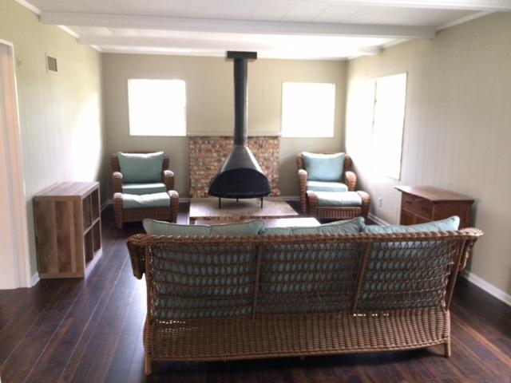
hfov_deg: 61.7
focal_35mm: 29
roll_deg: +1.4
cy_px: 192
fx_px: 428
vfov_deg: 48.2
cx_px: 256
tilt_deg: -8.9
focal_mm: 4.15
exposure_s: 1/24
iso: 320
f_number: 2.2
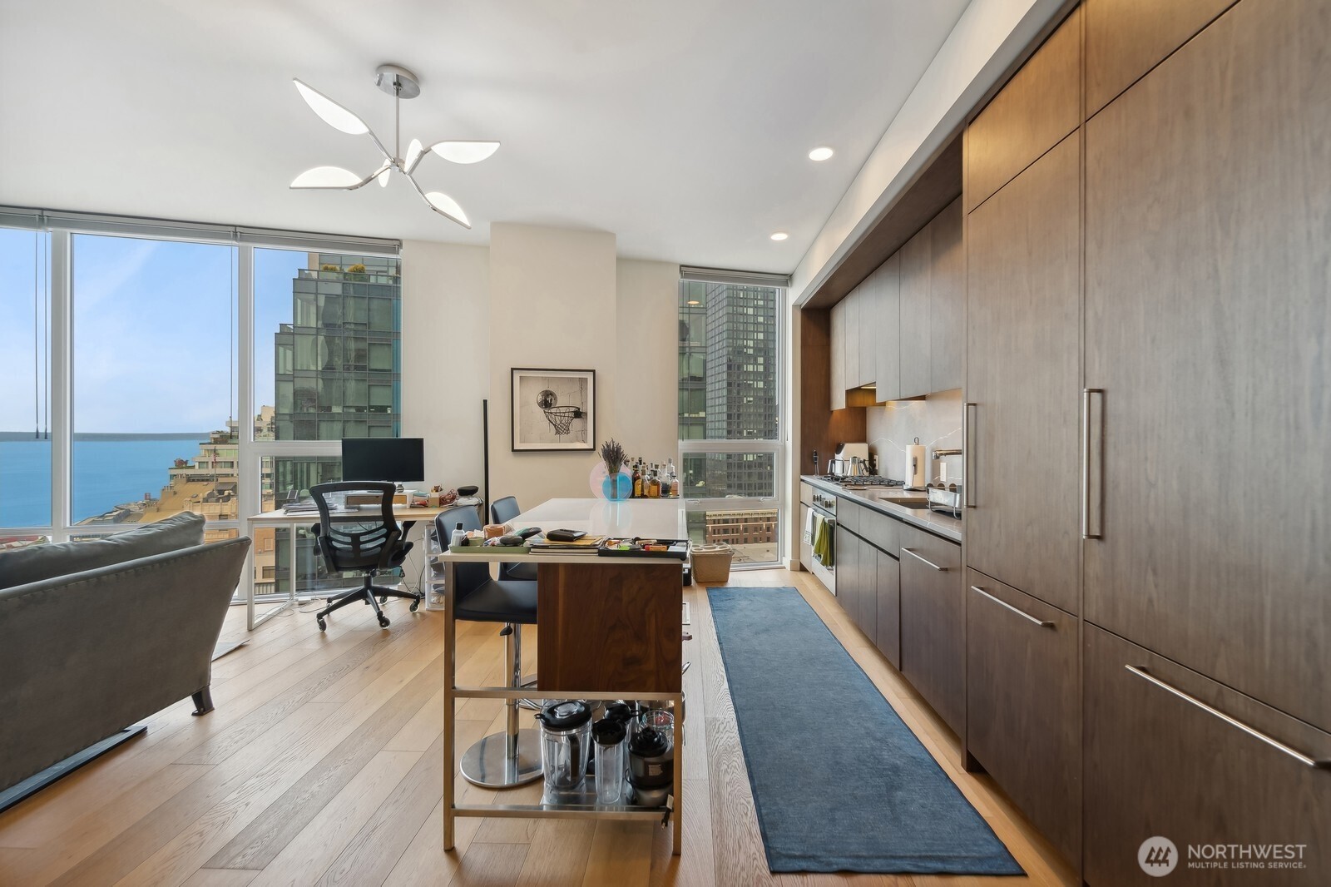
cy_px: 444
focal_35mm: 14
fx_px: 517
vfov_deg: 81.2
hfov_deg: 104.3
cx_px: 666
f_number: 8
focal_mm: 14
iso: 200
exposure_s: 1/20
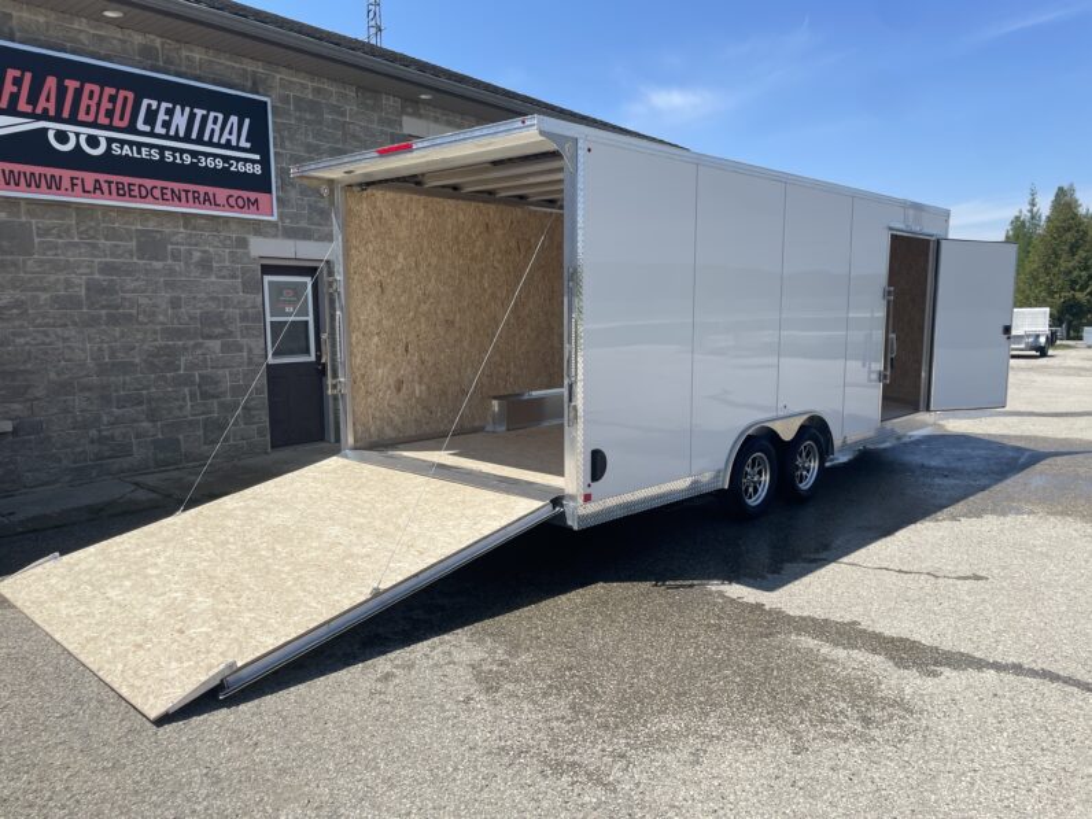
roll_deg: +1.0
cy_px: 410
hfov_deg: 67.3
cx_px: 546
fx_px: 820
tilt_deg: -3.1
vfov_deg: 53.1
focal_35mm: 26
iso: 32
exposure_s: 1/4132
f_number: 1.6
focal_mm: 4.2
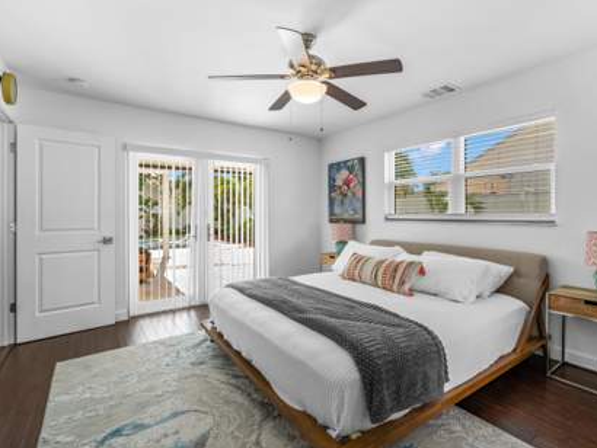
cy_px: 218
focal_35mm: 18
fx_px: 311
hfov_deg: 87.5
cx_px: 325
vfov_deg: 71.6
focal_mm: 16
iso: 250
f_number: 8
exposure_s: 1/8
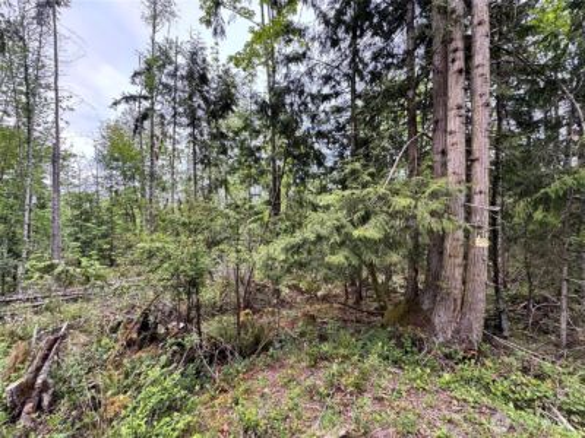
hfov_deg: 102.1
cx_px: 292
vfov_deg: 85.7
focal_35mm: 14
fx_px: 237
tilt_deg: -0.5
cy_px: 219
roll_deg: +0.0
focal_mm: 2.22
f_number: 2.2
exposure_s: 1/99
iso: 64
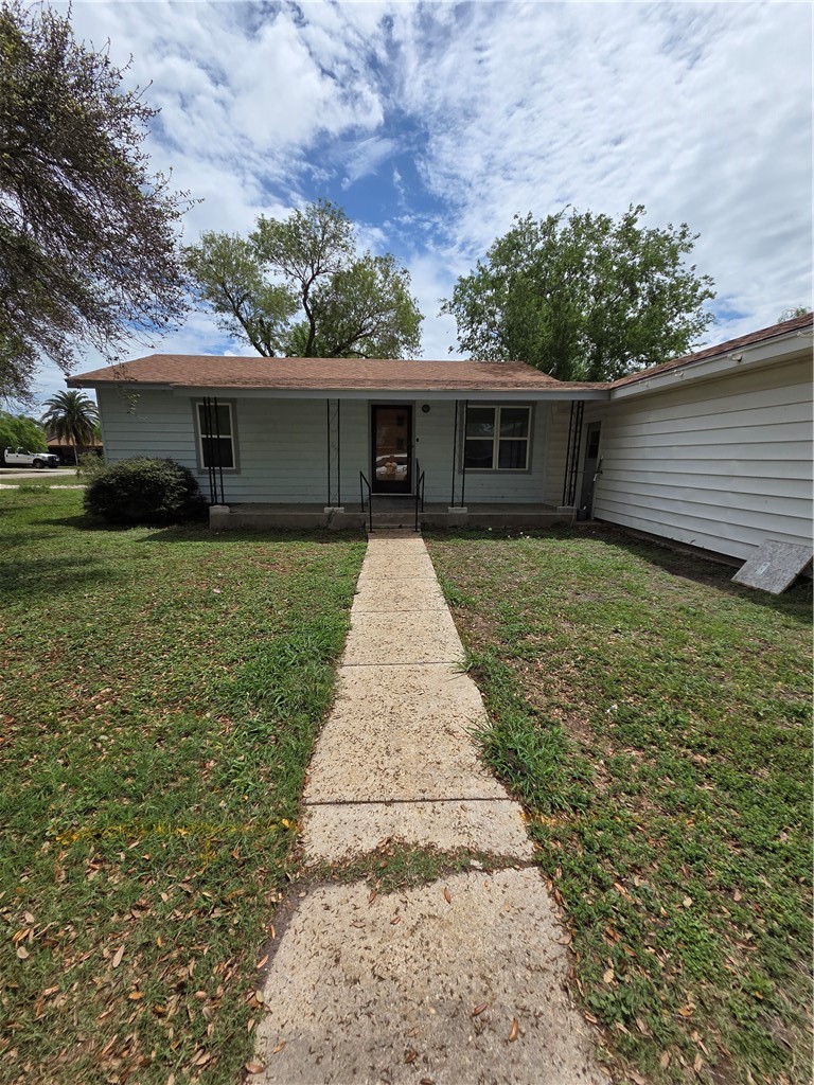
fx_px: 408
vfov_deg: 106.2
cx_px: 407
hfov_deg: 89.9
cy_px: 542
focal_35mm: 13
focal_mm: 2.2
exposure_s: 1/4834
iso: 50
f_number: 2.2
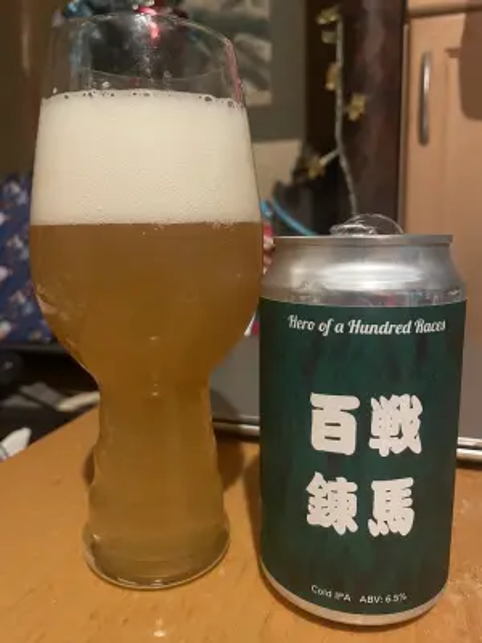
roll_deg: +1.5
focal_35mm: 26
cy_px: 322
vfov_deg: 67.3
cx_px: 241
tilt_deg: -10.4
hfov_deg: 53.1
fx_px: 483
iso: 800
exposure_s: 1/30
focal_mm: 4.2
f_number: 1.6
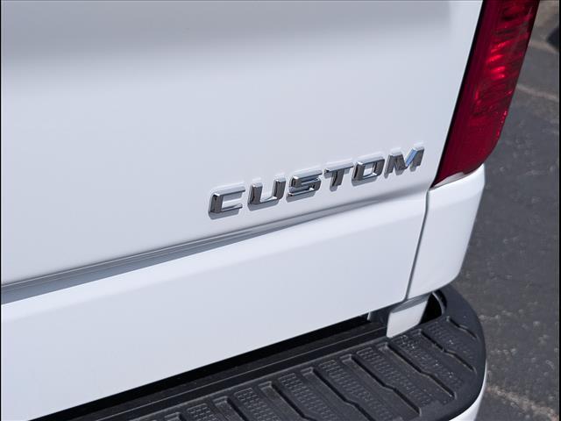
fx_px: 794
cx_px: 280
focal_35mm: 49
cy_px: 210
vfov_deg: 29.7
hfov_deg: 38.9
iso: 33
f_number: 1.68
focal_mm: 6.9
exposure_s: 1/3333
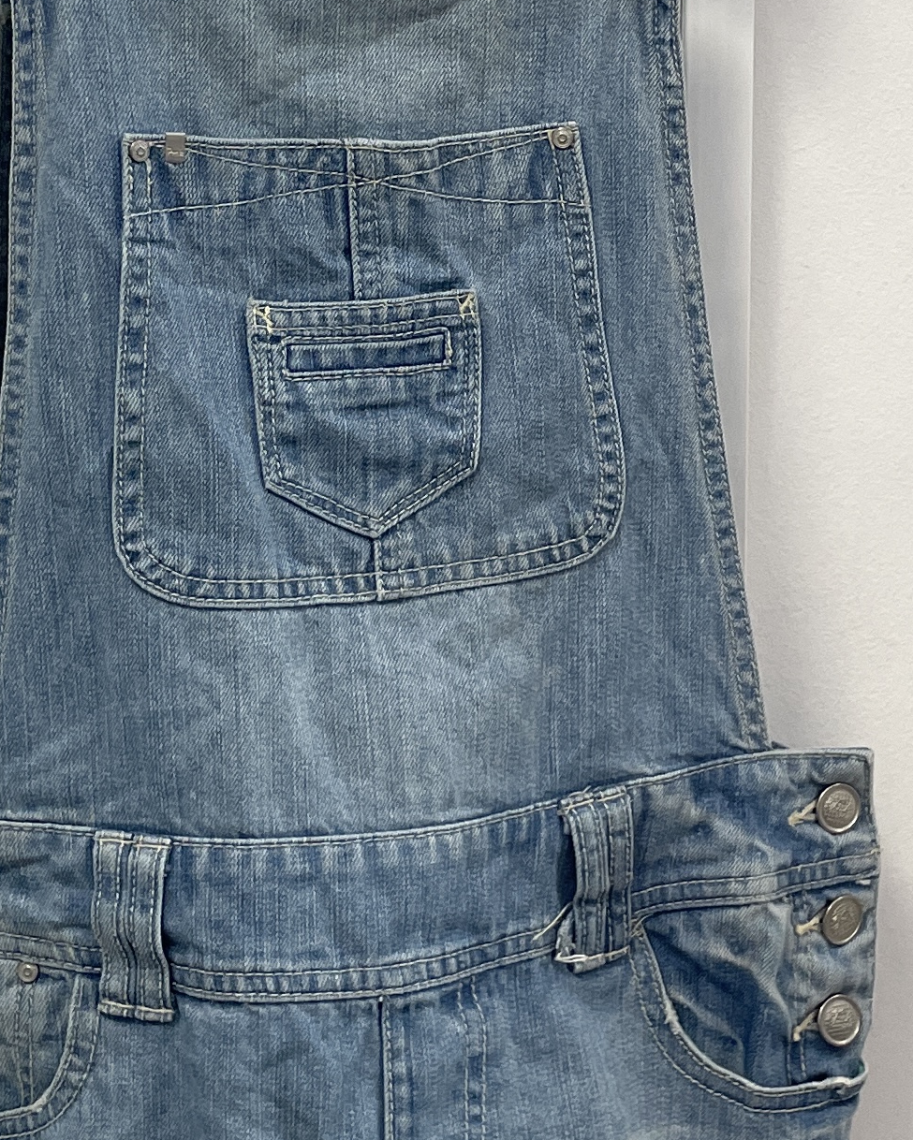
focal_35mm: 84
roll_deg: +2.0
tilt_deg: -8.8
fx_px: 2836
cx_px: 556
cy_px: 465
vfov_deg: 22.7
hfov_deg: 18.3
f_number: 1.6
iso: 100
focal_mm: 4.2
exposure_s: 1/100
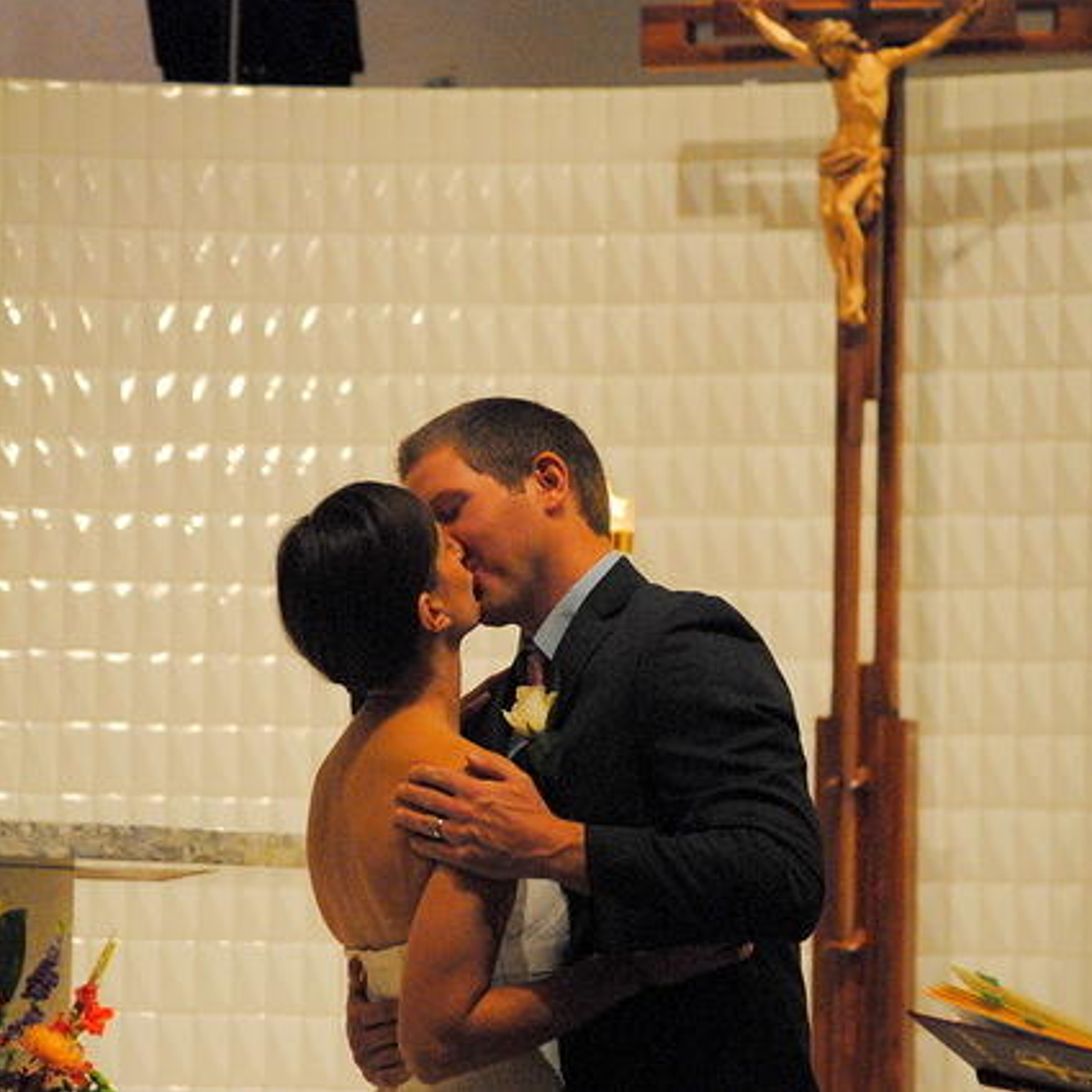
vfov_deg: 10.1
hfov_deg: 10.1
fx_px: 6174
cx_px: 532
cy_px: 545
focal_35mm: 173
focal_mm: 90
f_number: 4.5
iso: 1600
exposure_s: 1/60
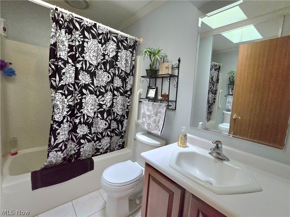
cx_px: 145
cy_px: 108
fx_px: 109
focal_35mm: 13
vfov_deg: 89.9
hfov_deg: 106.2
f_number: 2.2
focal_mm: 2.2
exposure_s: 1/60.2
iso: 1250
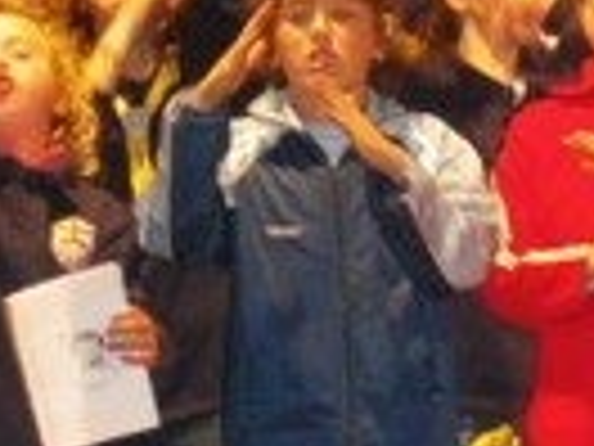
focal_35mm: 203
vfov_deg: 7.2
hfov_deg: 9.7
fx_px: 3483
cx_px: 522
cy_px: -198
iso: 800
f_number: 4
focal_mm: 7.5
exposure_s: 1/50
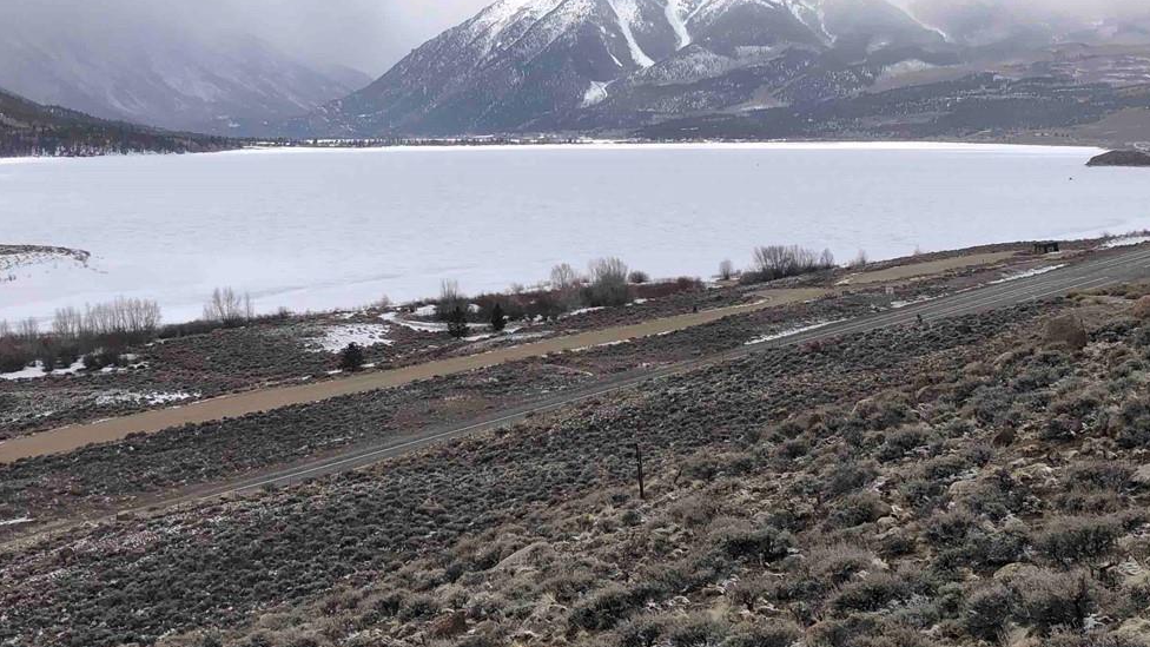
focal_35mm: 50
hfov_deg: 41.3
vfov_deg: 23.8
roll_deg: +1.1
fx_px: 1525
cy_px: 184
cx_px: 580
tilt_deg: -2.0
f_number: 1.8
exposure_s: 1/6098
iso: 20
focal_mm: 3.99
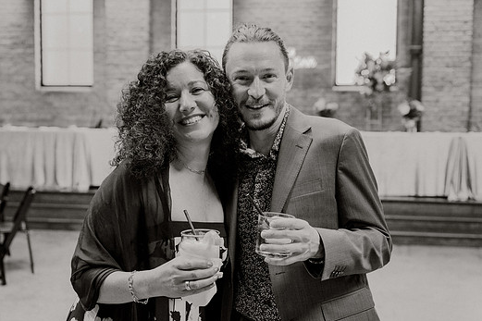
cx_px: 238
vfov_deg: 25.0
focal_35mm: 54
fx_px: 723
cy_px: 169
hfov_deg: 36.9
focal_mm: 44
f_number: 3.5
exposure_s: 1/200
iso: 1250
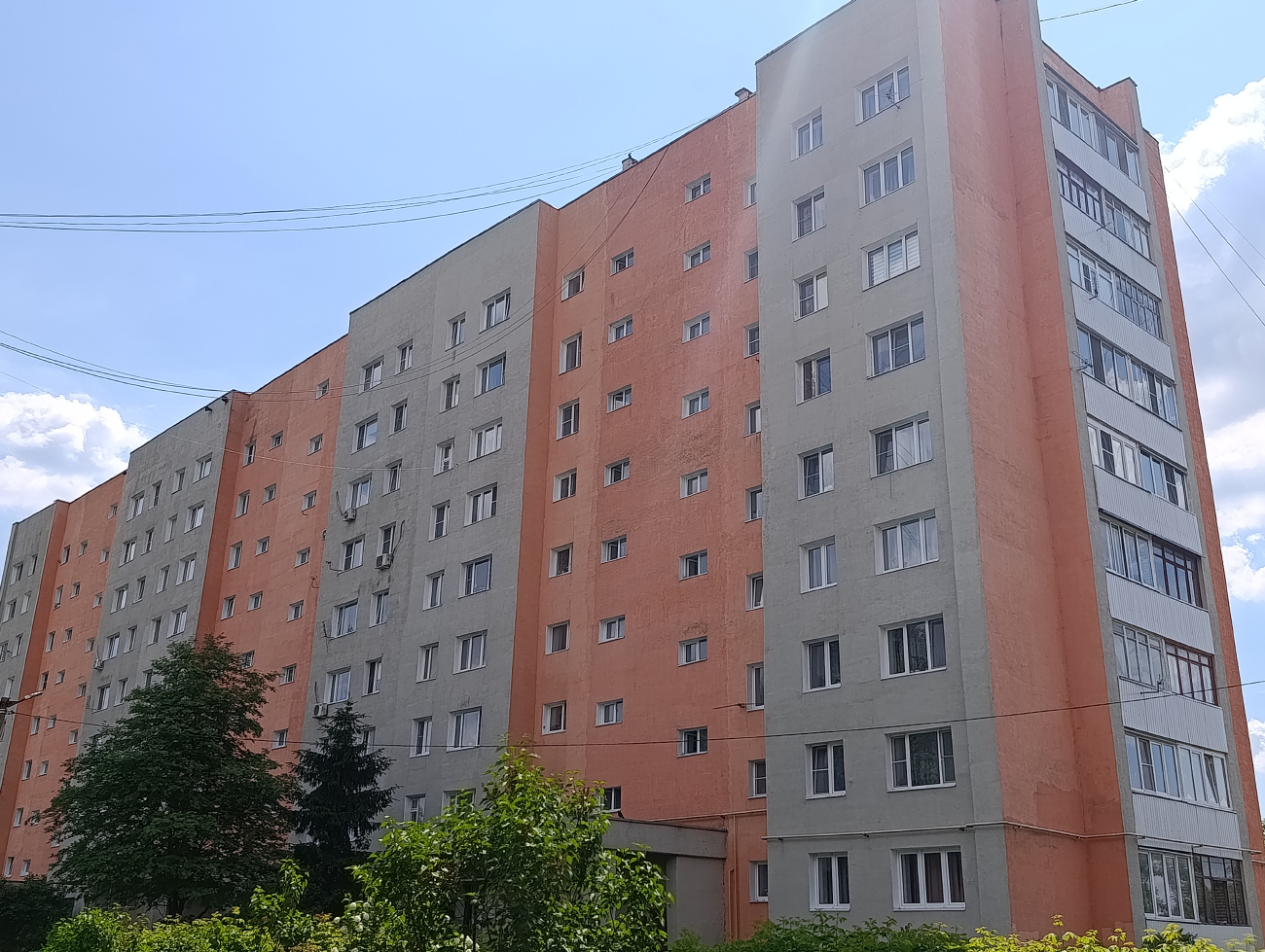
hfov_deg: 53.9
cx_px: 632
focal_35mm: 34
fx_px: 1244
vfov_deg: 41.9
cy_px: 476
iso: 50
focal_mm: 6.11
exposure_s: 1/843
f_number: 1.7
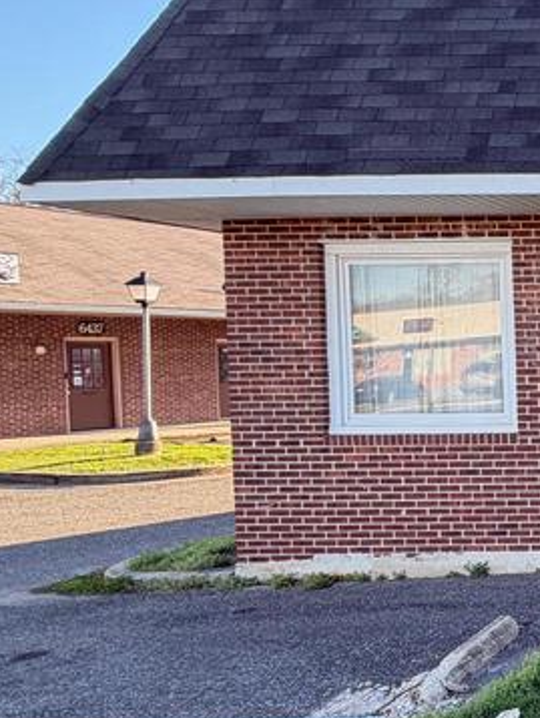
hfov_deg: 22.8
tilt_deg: -2.4
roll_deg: +0.6
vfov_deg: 46.7
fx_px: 831
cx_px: 941
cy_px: 381
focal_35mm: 40
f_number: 2.2
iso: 50
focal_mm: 2.22
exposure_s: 1/121
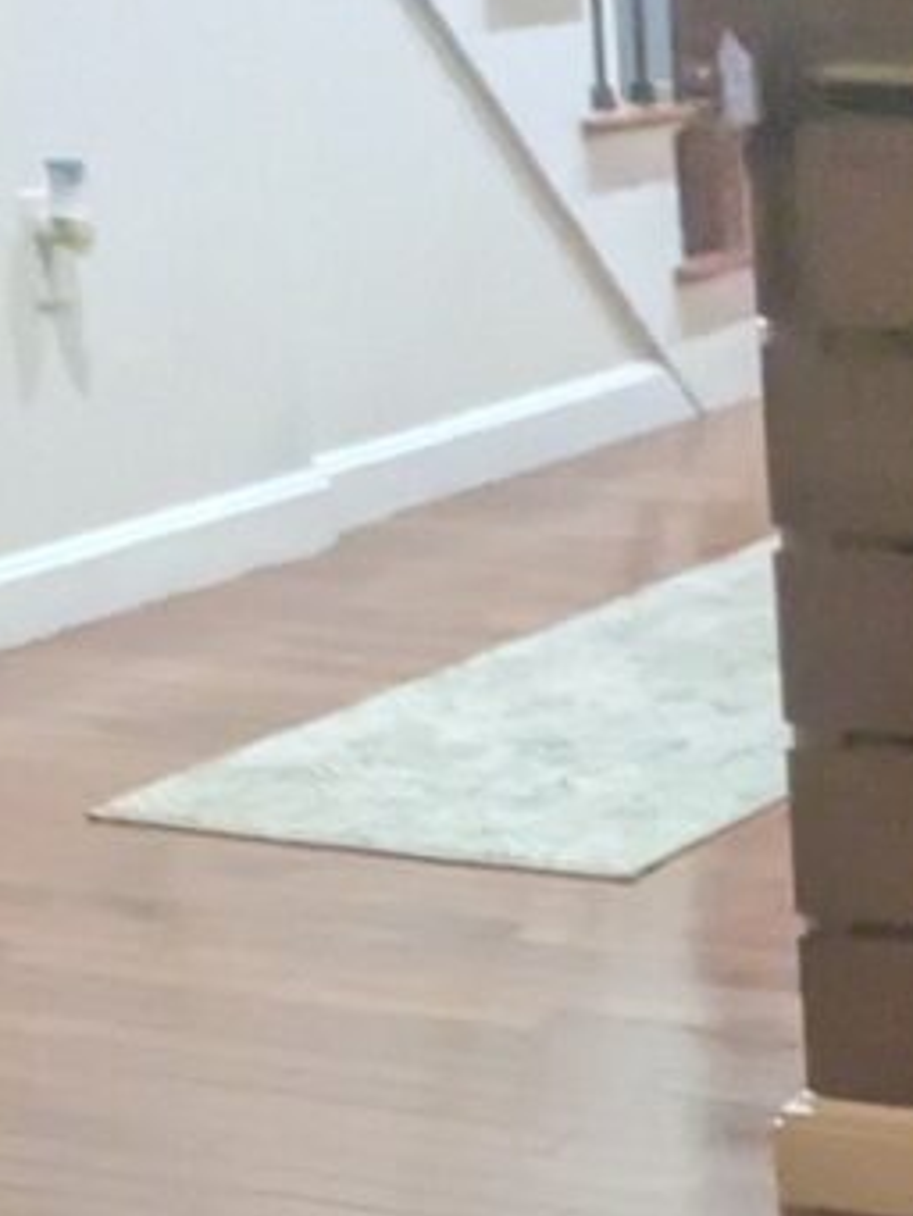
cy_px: 1391
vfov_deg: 22.5
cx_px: 852
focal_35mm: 81
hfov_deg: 17.9
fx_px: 2847
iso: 1394
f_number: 1.73
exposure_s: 1/121
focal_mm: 4.38
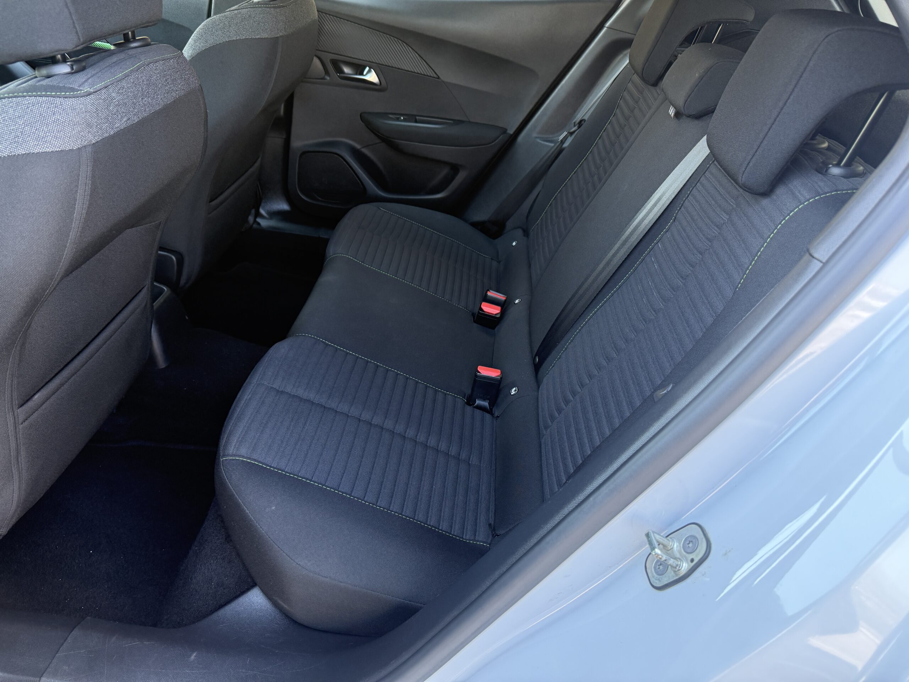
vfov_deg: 56.8
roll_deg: -9.7
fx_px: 630
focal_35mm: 24
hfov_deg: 71.6
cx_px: 454
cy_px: 341
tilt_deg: -29.7
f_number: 1.78
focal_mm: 6.76
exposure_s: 1/151
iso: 200
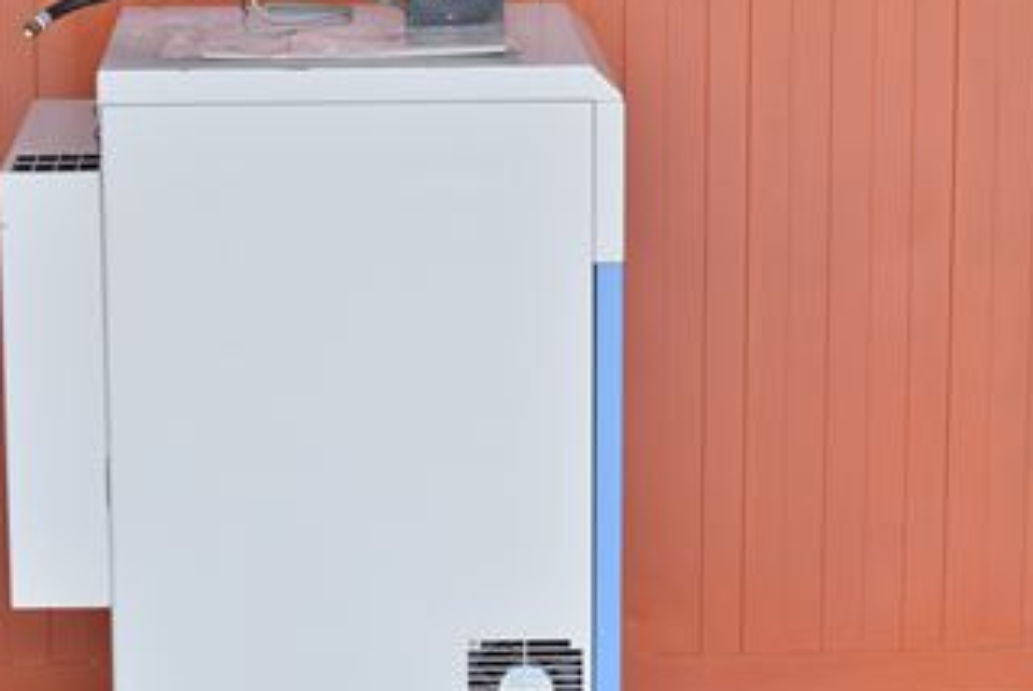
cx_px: 433
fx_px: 3906
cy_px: 365
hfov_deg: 15.1
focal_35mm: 136
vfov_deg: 10.1
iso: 1250
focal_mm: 58
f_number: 6.3
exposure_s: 1/1000
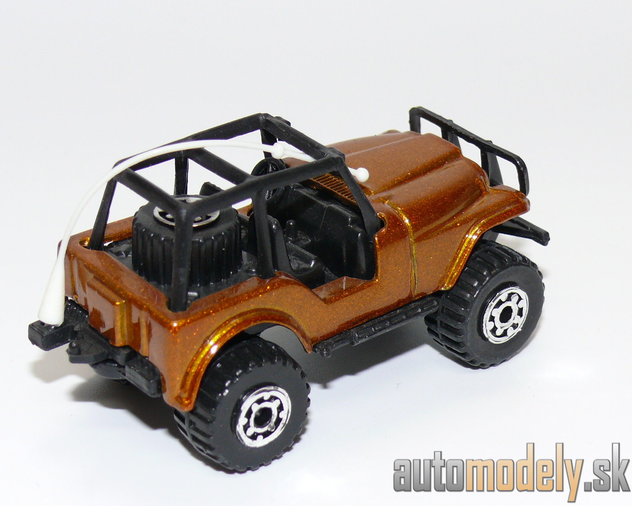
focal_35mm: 102
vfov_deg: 15.1
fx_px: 1908
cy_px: 252
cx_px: 295
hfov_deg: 18.8
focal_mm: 13
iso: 100
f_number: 4
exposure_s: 1/30
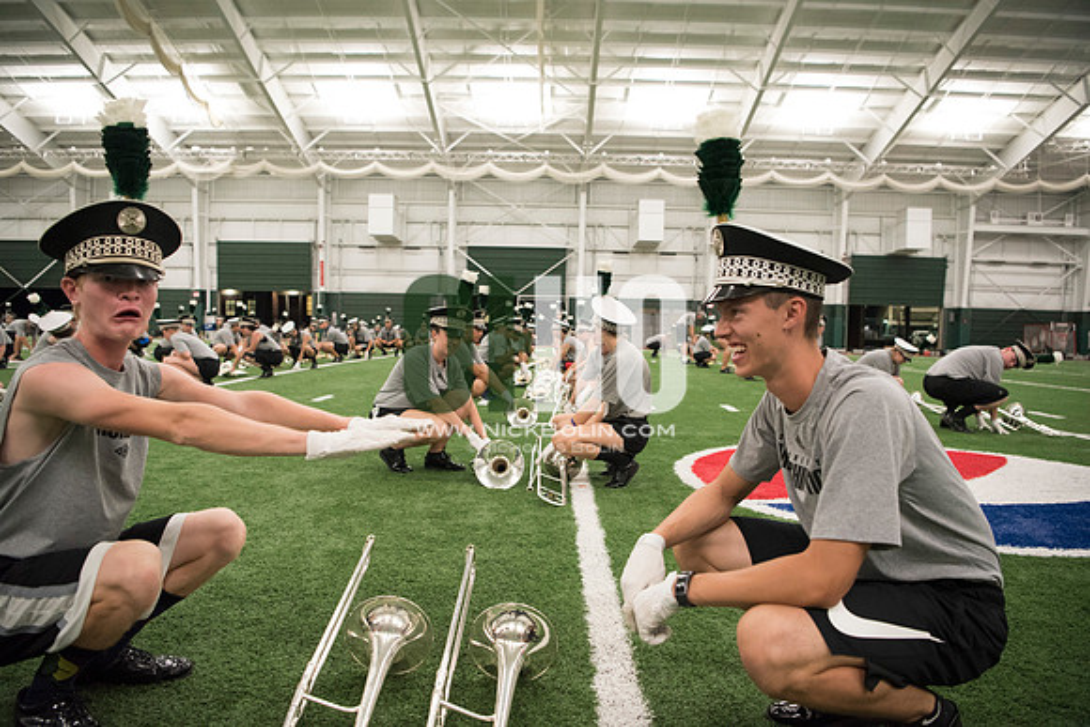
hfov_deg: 73.7
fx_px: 727
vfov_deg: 53.2
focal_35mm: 24
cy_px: 364
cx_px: 545
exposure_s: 1/200
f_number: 3.2
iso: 3200
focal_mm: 24
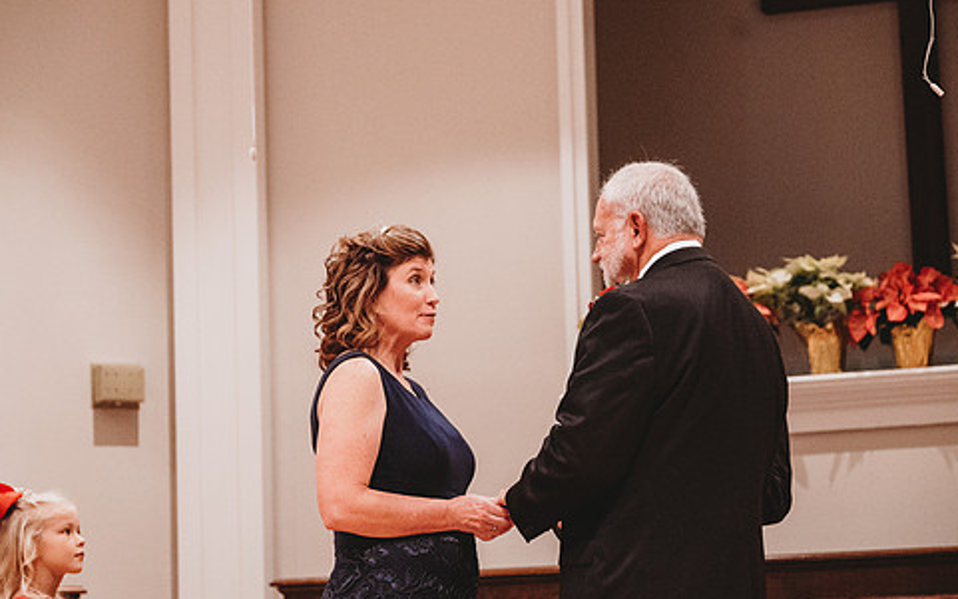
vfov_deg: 11.6
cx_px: 466
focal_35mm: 113
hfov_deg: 18.4
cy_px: 323
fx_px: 2951
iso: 5000
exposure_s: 1/200
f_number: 4
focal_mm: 92
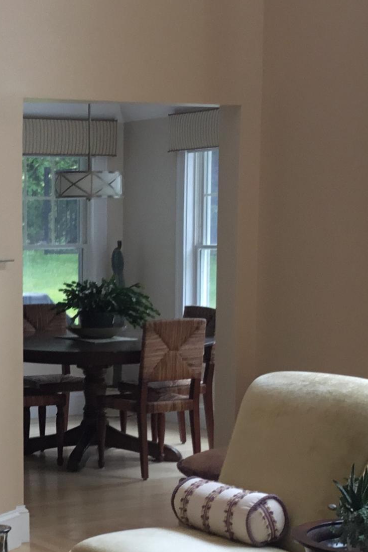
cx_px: -24
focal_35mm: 88
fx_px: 1349
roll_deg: +0.7
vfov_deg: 22.9
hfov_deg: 15.2
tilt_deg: -8.2
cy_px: 416
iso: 32
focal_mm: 3.3
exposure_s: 1/60
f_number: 2.4
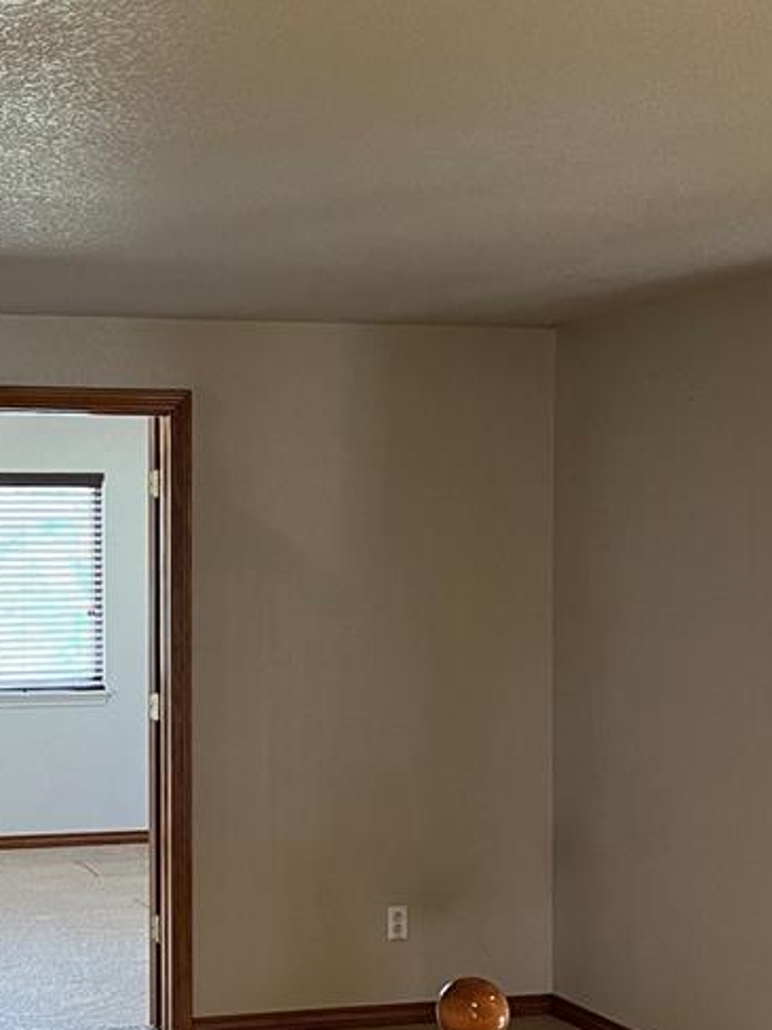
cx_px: 141
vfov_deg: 30.2
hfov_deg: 22.6
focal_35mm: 64
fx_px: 1903
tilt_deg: -1.7
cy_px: 621
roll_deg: +0.6
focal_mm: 5.7
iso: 250
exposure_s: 1/60
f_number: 1.5
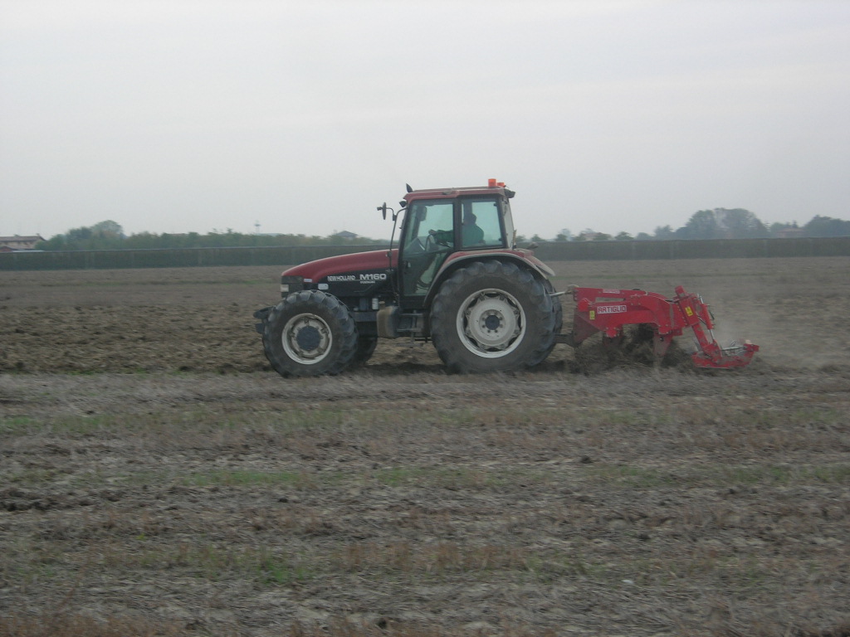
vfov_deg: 20.4
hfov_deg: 27.0
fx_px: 1768
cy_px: 318
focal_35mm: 72
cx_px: 425
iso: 64
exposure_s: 1/64.3
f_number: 3.7
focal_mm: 14.9
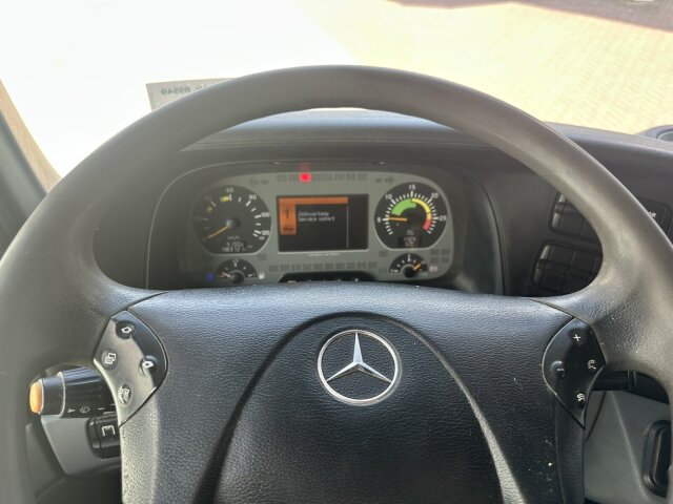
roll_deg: -0.4
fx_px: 467
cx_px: 336
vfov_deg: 56.8
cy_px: 252
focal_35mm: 24
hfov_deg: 71.6
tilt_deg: -40.3
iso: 64
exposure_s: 1/142
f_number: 1.78
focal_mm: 6.86
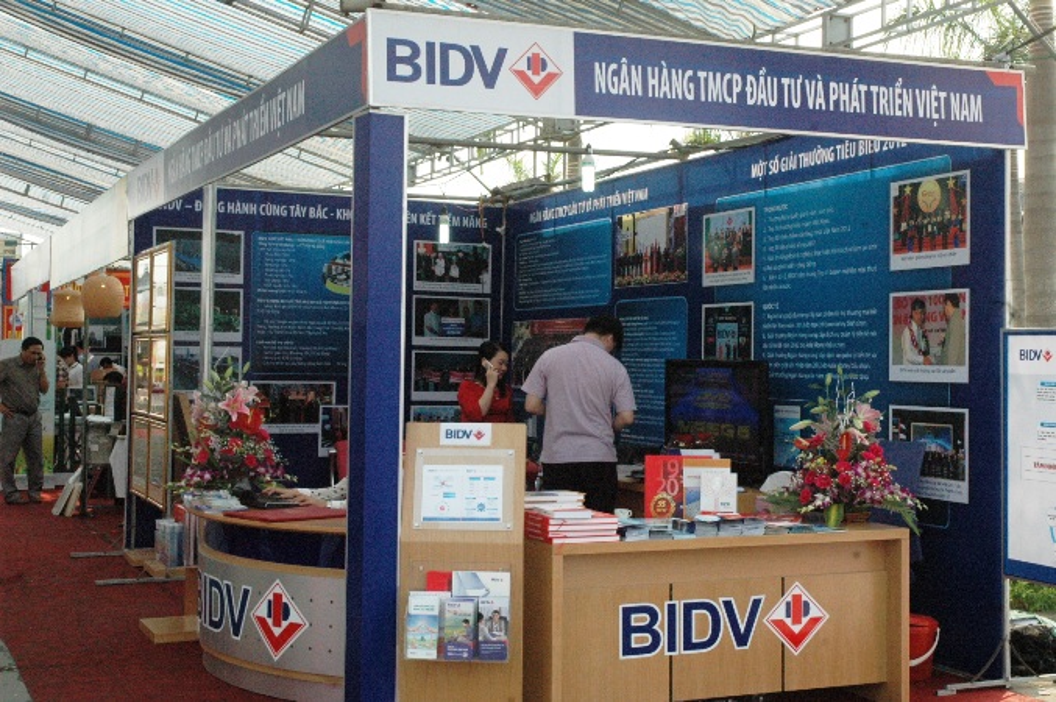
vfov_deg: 26.4
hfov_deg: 38.9
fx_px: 1495
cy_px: 351
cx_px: 528
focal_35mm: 51
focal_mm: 34
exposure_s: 1/500
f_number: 11
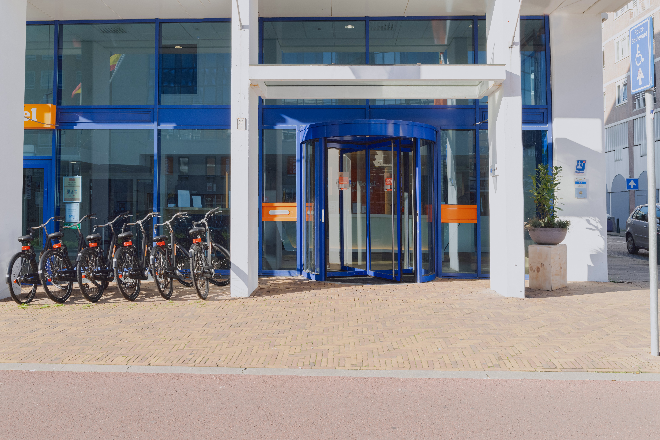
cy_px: 220
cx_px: 330
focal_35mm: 29
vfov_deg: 45.0
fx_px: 532
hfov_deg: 63.7
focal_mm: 29
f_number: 10
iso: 800
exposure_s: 1/200
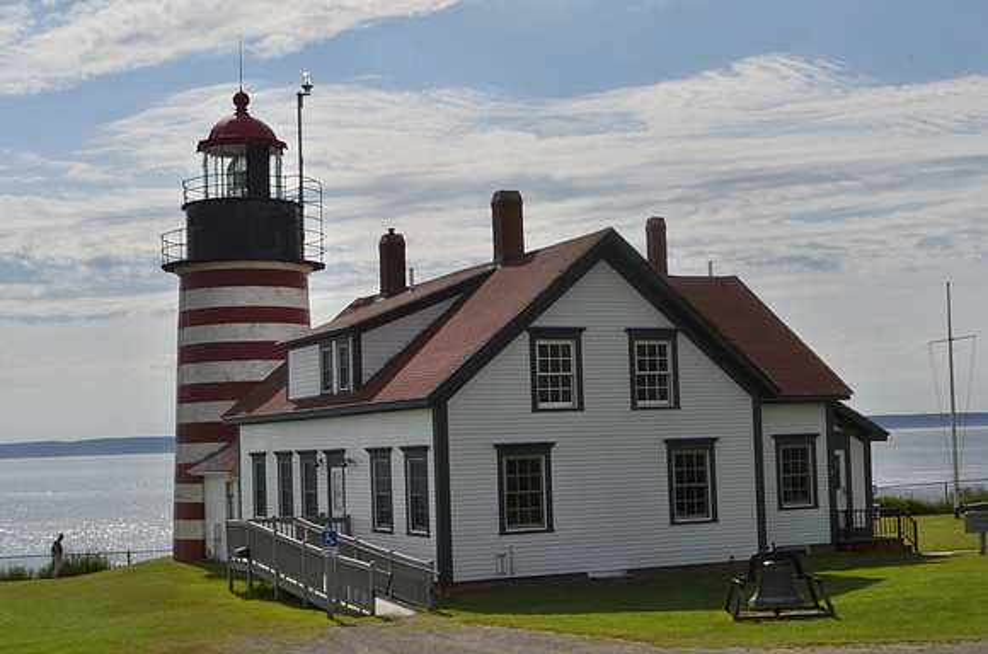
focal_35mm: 52
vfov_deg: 25.6
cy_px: 327
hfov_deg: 37.9
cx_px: 494
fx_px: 1438
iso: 100
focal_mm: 35
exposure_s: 1/160
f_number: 25
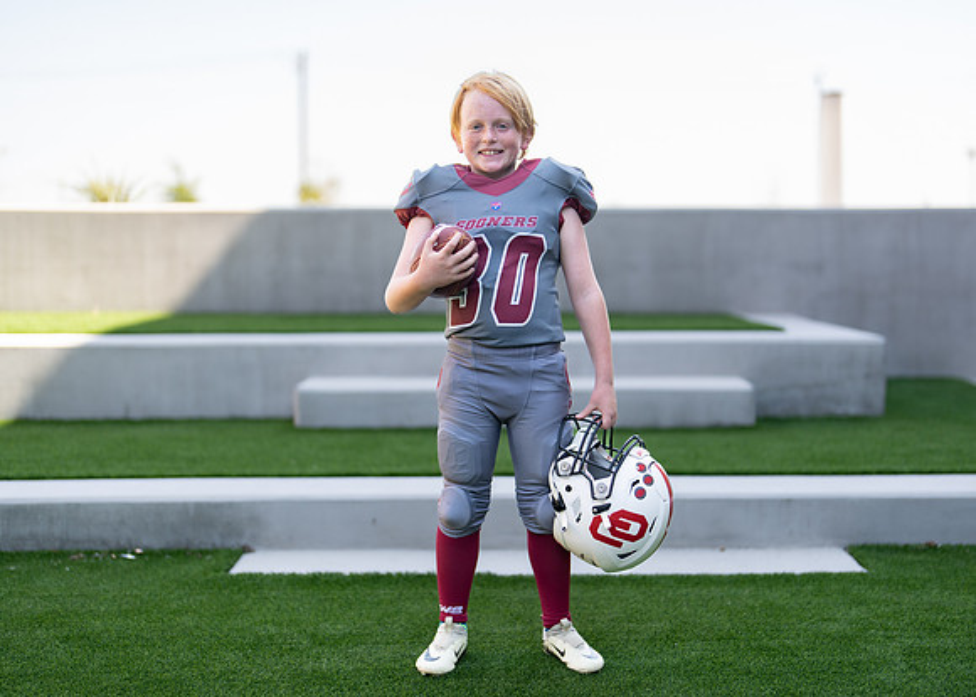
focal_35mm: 56
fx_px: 1556
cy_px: 362
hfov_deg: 34.8
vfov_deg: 25.2
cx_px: 527
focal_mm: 50
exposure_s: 1/1600
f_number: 1.2
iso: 100
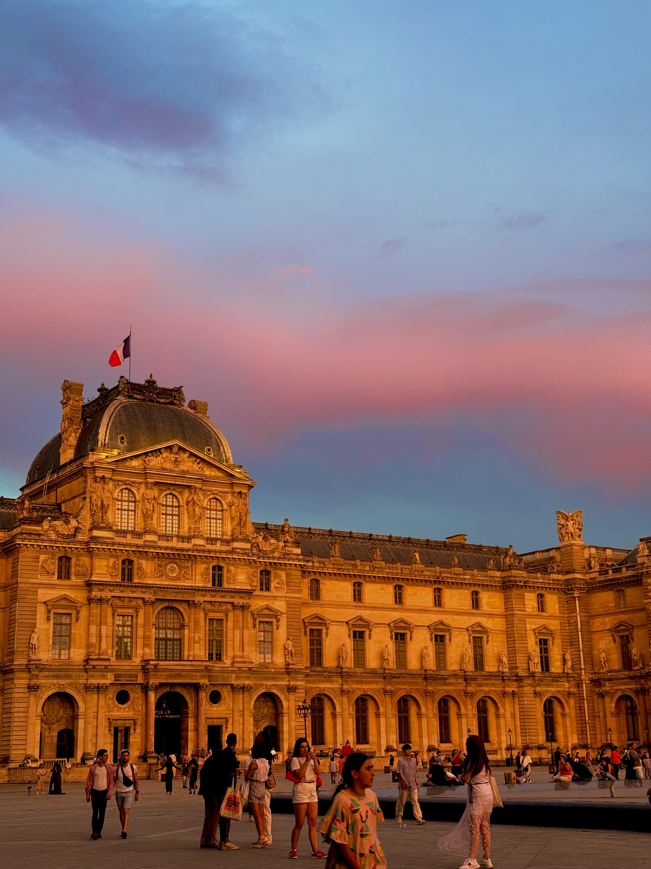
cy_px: 434
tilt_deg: +14.7
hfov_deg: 30.3
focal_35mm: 48
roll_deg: +0.3
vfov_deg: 39.7
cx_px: 326
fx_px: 1204
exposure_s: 1/60
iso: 125
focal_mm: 6.76
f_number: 1.78
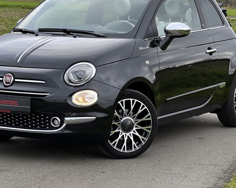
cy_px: 53
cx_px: 112
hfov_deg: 16.4
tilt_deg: -1.9
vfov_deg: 13.1
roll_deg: -2.3
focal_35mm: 117
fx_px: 817
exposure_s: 1/121
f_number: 2.8
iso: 32
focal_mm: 9
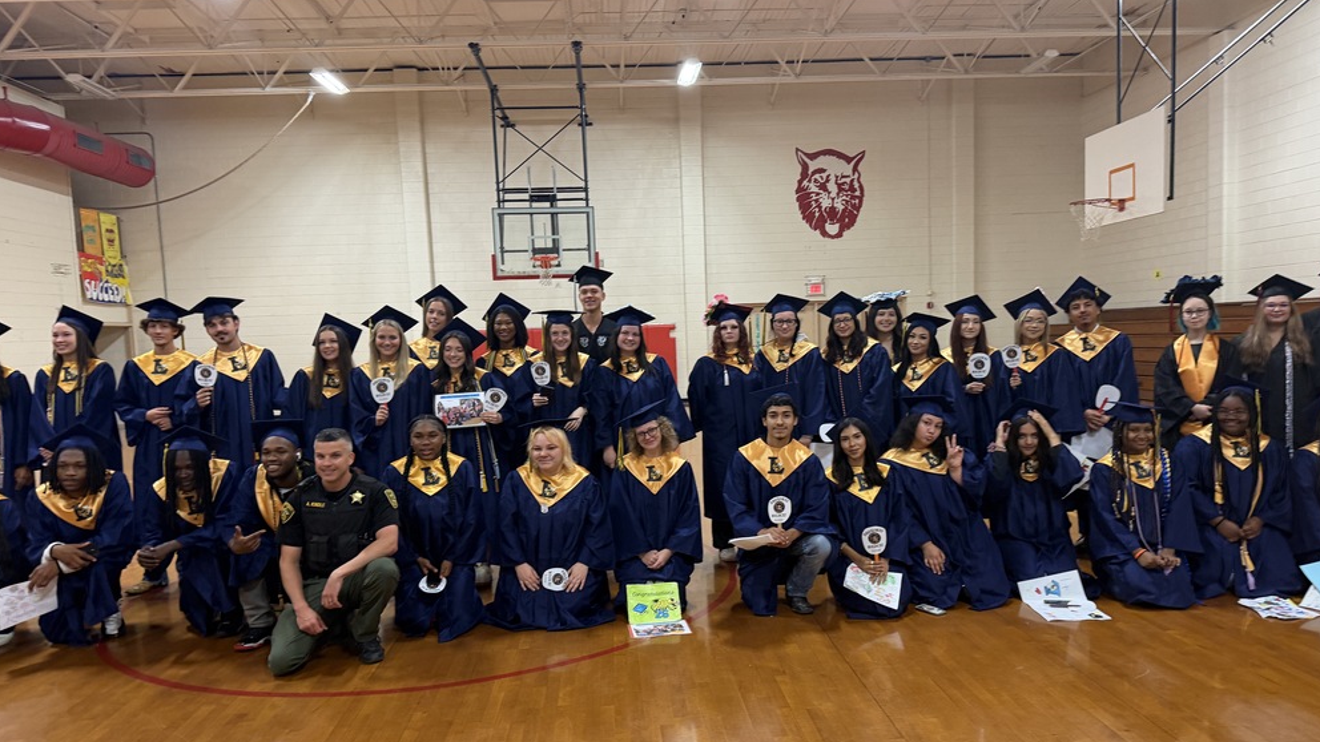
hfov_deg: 69.9
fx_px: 945
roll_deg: +2.5
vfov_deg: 42.8
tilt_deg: -4.0
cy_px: 410
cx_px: 675
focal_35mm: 27
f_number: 1.78
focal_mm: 6.76
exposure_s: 1/60
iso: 320
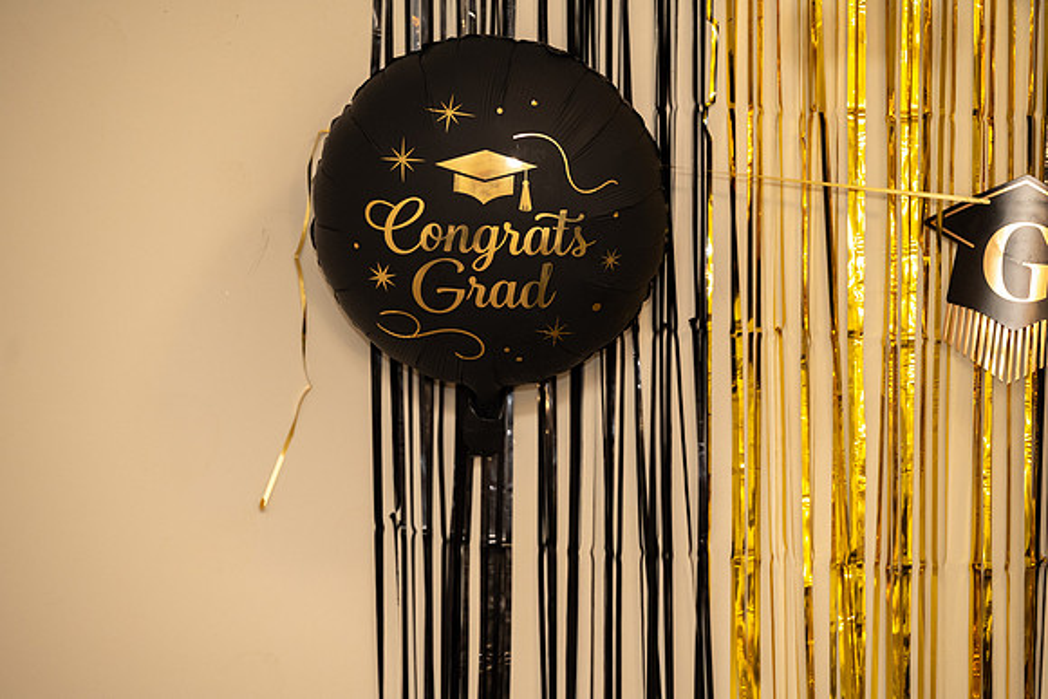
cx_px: 524
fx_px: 4533
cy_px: 350
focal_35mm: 156
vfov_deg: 8.8
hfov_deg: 13.2
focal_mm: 155
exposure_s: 1/160
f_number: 3.5
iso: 800
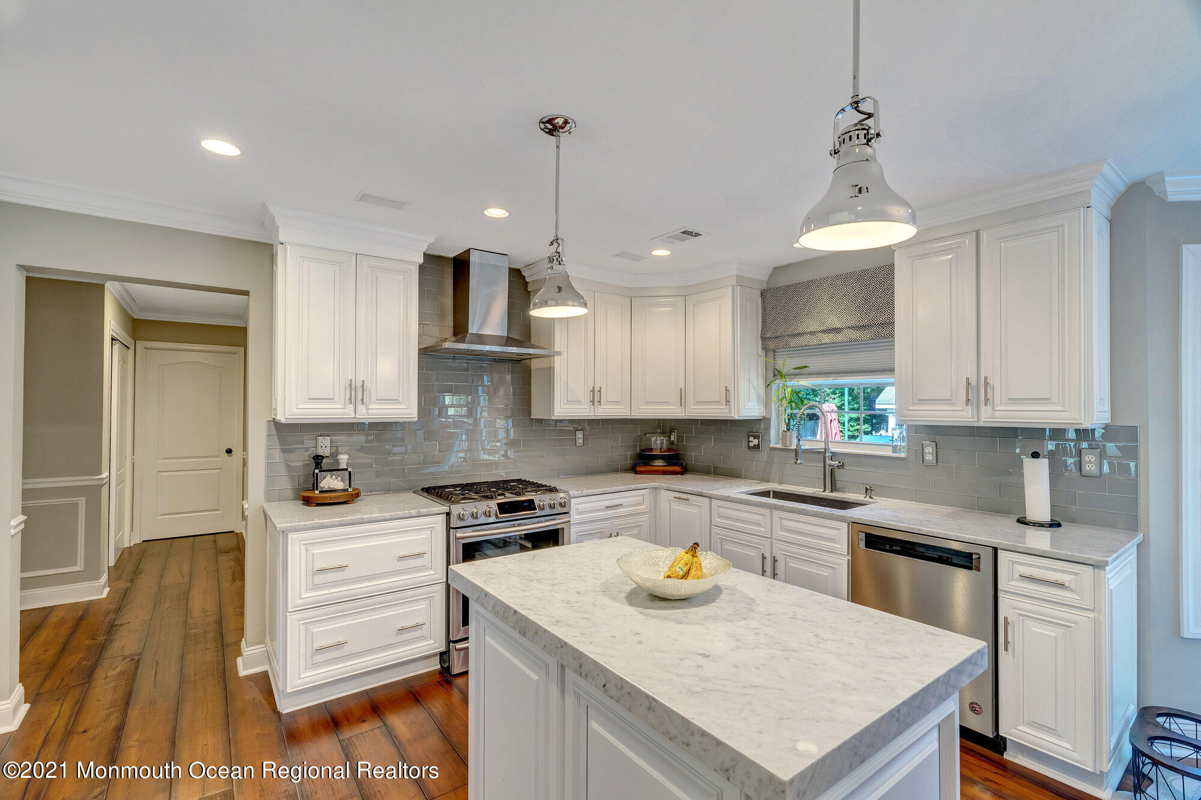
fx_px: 534
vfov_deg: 73.7
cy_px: 400
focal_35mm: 16
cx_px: 600
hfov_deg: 96.7
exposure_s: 1/10
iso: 500
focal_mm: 16
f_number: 8
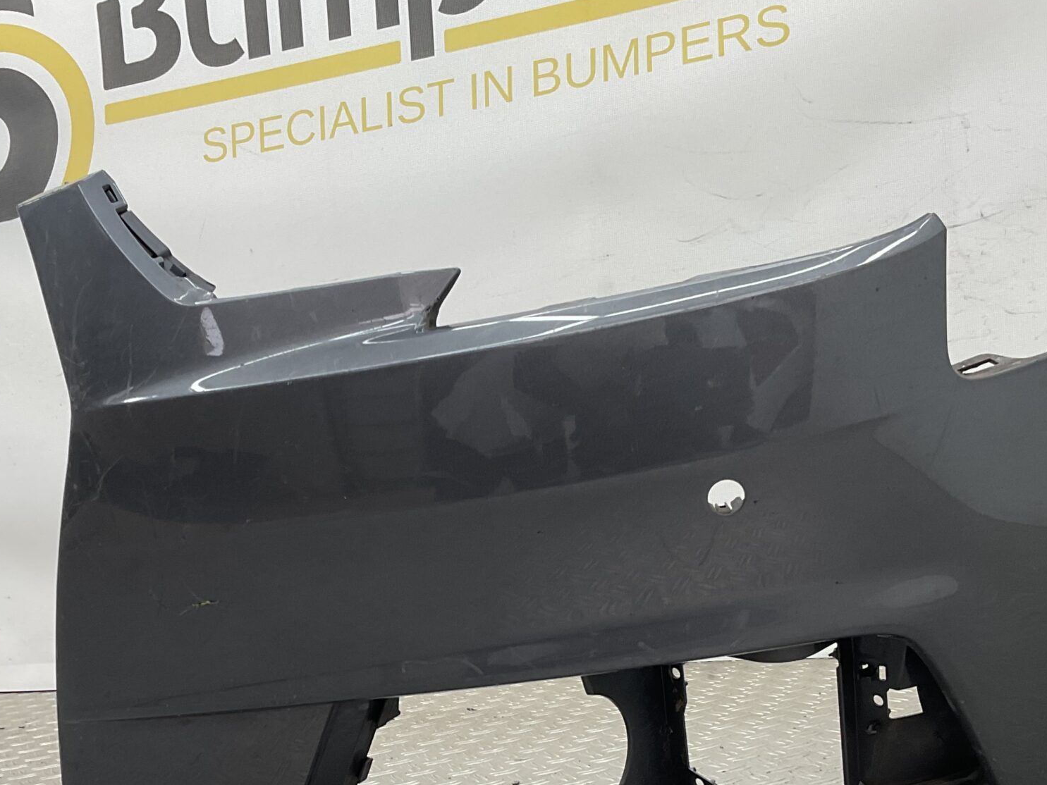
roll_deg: +5.3
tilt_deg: -8.8
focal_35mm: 50
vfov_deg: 28.4
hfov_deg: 38.1
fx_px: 1512
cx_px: 452
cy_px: 639
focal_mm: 3
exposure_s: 1/100
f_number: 1.8
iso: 25
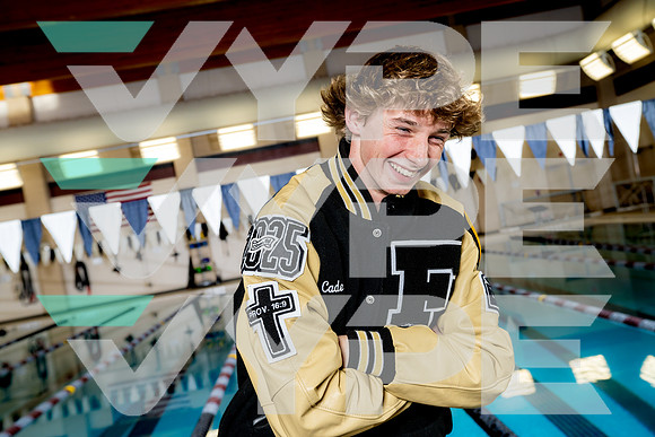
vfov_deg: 32.6
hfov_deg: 47.4
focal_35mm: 41
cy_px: 218
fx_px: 746
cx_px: 328
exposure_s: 1/250
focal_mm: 41
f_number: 5.6
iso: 320
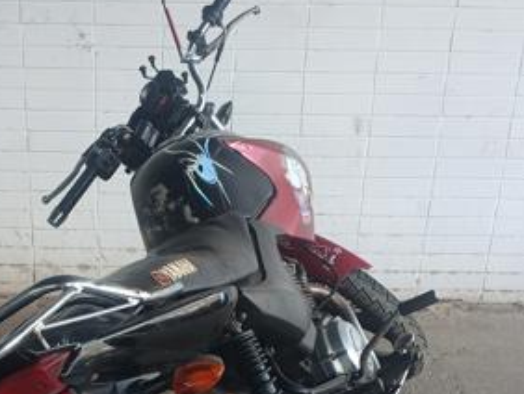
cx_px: 180
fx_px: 894
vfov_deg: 24.1
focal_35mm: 59
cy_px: 364
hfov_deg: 32.4
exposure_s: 1/60
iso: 40
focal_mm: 3.98
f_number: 1.8
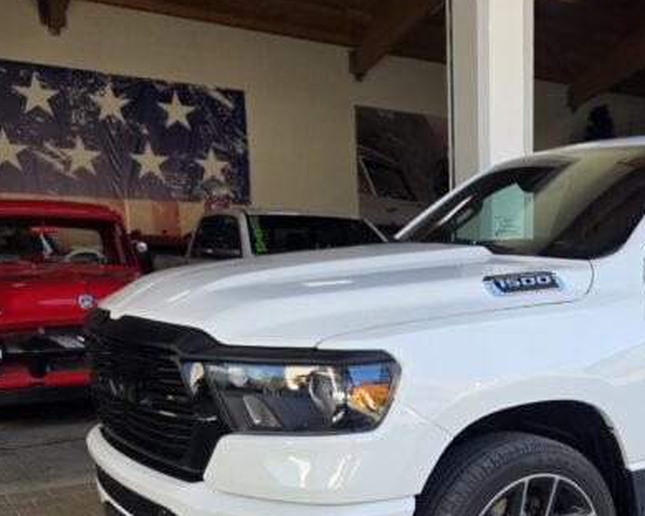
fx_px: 878
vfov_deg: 31.3
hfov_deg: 38.7
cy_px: 460
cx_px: 521
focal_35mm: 46
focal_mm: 6.25
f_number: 1.7
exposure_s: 1/359
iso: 40
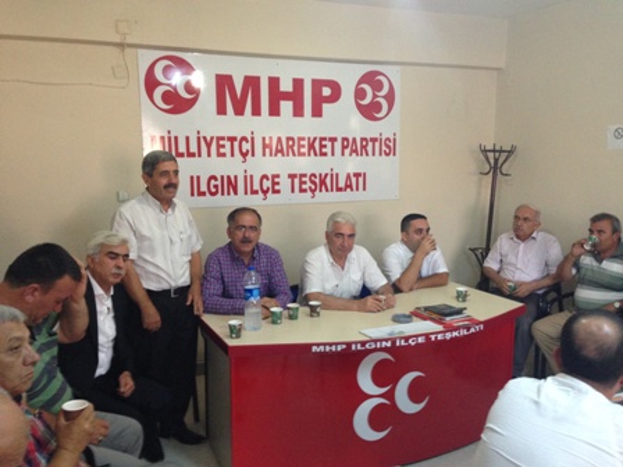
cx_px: 312
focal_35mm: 33
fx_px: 594
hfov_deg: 55.4
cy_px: 234
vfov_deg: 42.9
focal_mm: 4.12
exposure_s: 1/20
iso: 250
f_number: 2.4
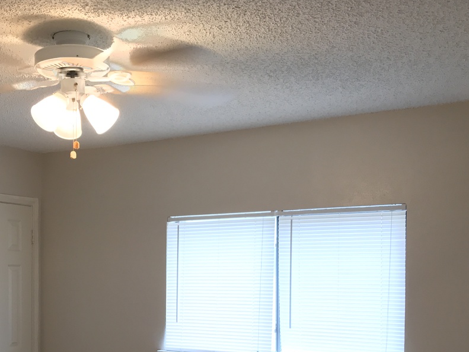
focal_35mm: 51
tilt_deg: -2.1
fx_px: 691
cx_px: 152
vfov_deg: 27.7
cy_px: 305
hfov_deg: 37.1
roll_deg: -0.5
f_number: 1.8
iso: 32
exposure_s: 1/30
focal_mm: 3.99
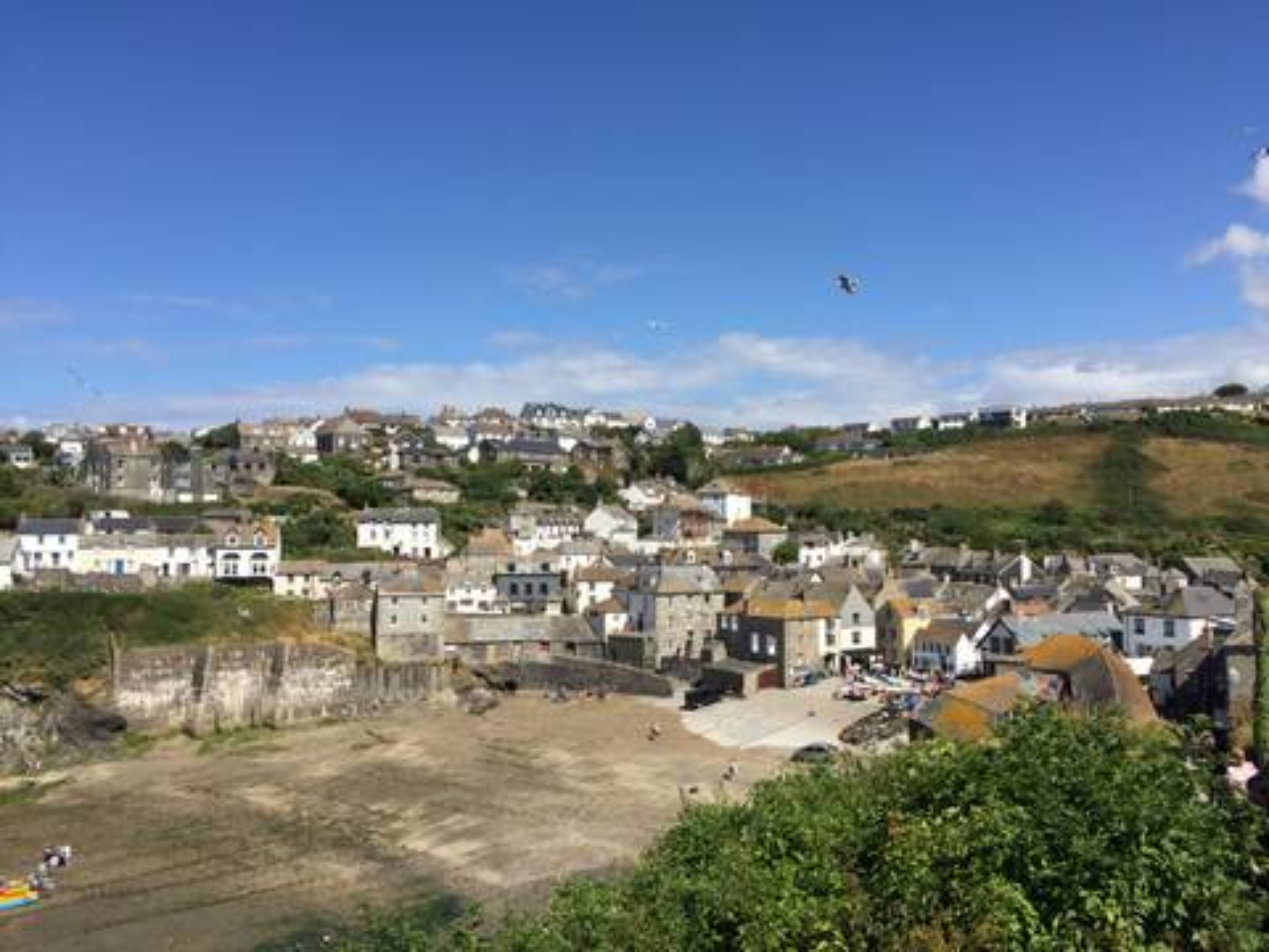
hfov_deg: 61.7
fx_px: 1063
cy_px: 476
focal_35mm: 29
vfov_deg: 48.2
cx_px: 634
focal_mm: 4.15
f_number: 2.2
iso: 32
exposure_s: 1/2639
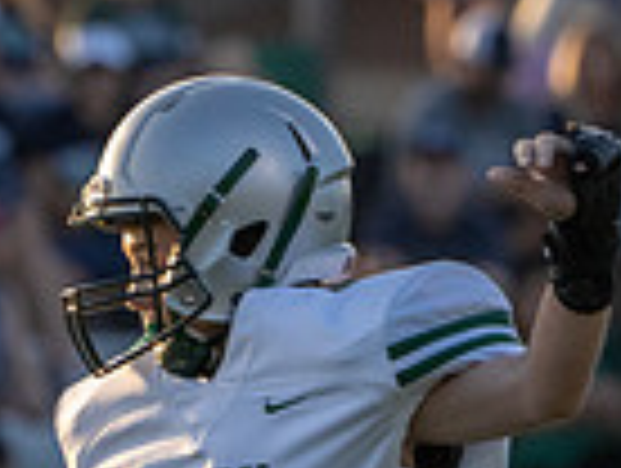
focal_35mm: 1676
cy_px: 728
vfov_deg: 0.9
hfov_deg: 1.2
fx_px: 30119
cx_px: 399
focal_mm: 327
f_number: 7.1
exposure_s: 1/1250
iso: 1000
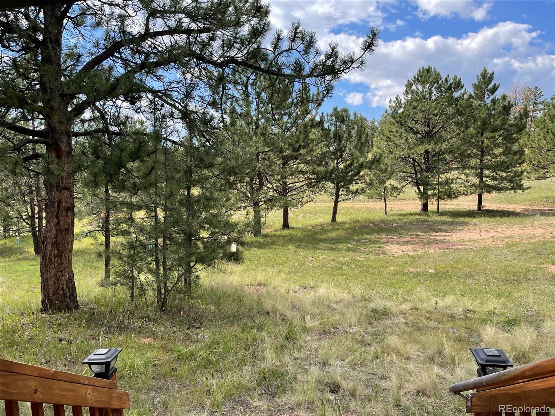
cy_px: 208
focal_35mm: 26
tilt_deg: -4.7
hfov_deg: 67.3
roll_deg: +2.1
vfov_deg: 53.1
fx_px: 417
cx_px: 278
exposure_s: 1/1159
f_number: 1.6
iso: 32
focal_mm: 4.2
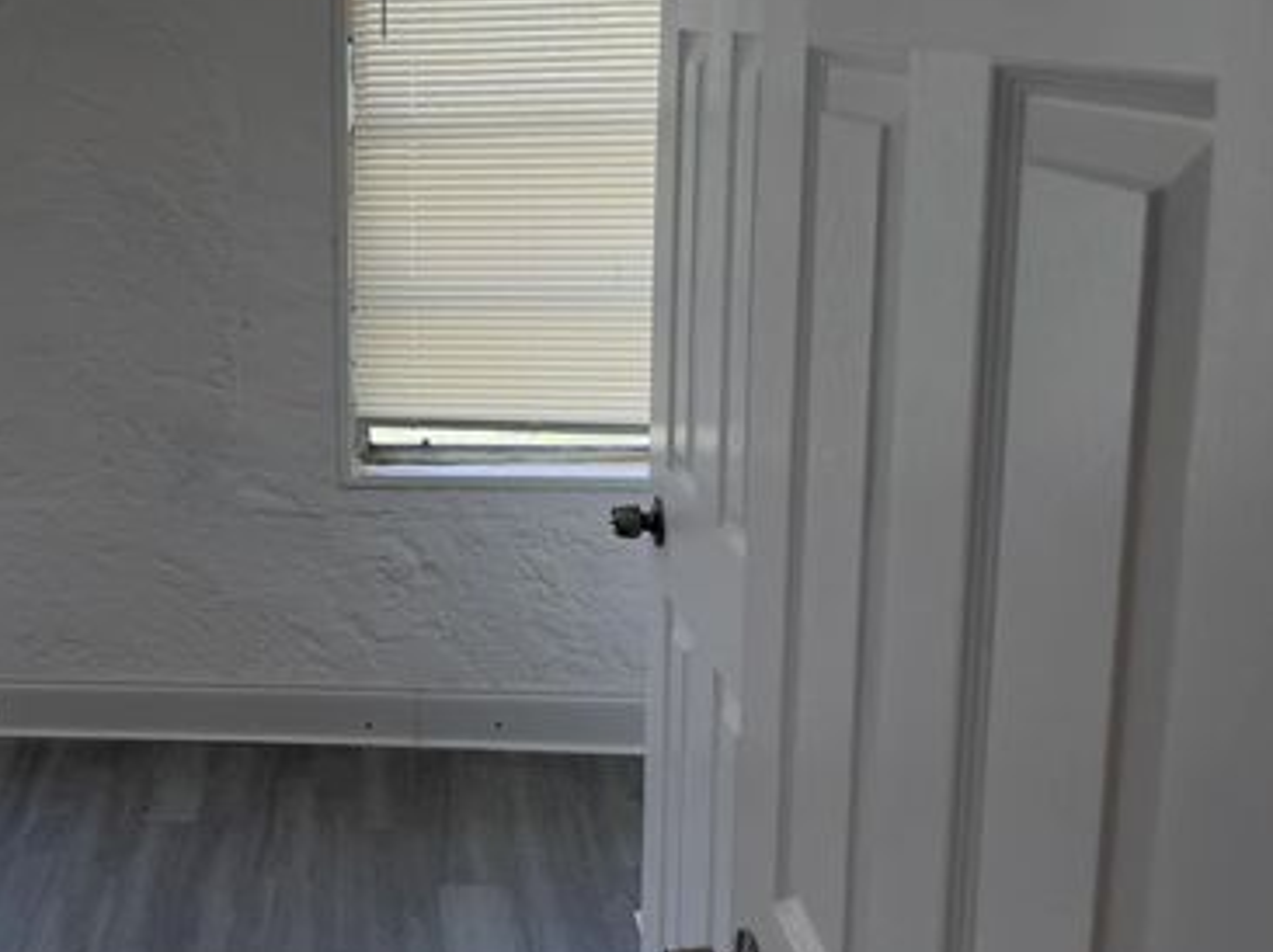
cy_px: 278
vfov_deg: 33.8
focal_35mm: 42
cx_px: 209
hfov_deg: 42.3
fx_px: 1544
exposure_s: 1/190
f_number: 1.78
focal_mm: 6.76
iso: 64
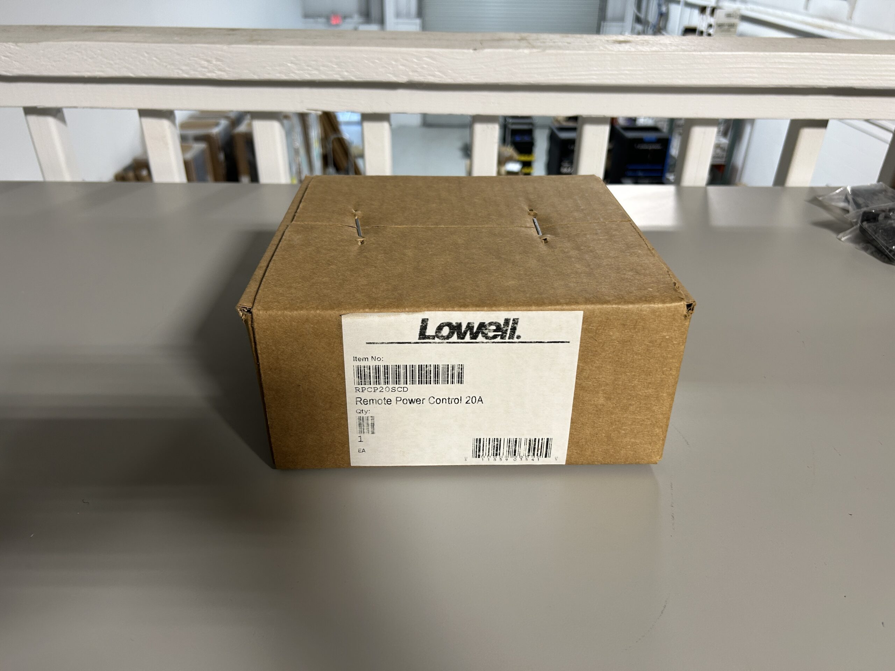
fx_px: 672
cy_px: 336
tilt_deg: -30.1
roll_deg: -0.2
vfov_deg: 53.1
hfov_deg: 67.3
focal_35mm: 26
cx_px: 448
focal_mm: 5.7
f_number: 1.5
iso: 64
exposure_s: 1/60
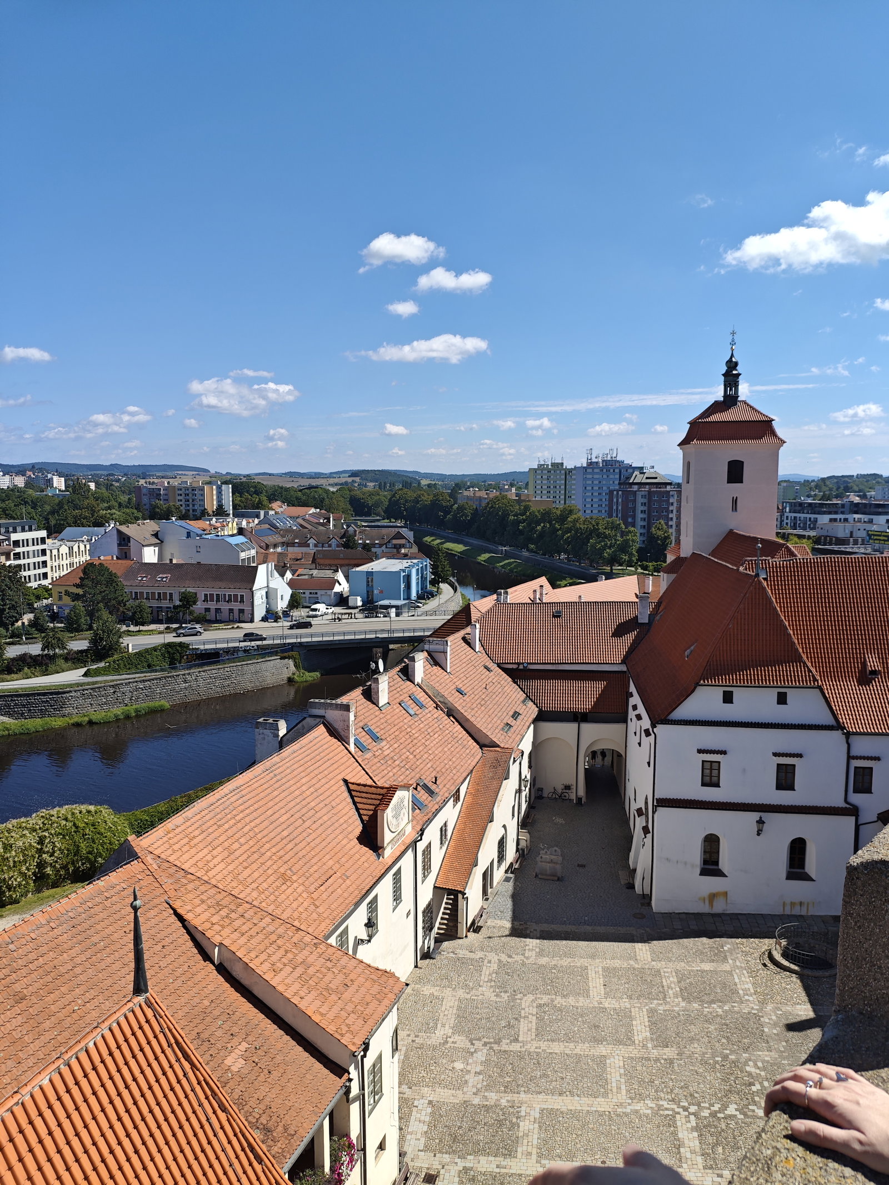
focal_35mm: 26
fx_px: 890
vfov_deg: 67.3
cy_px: 592
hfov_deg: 53.1
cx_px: 444
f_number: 1.59
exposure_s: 1/2932
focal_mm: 4.94
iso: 50
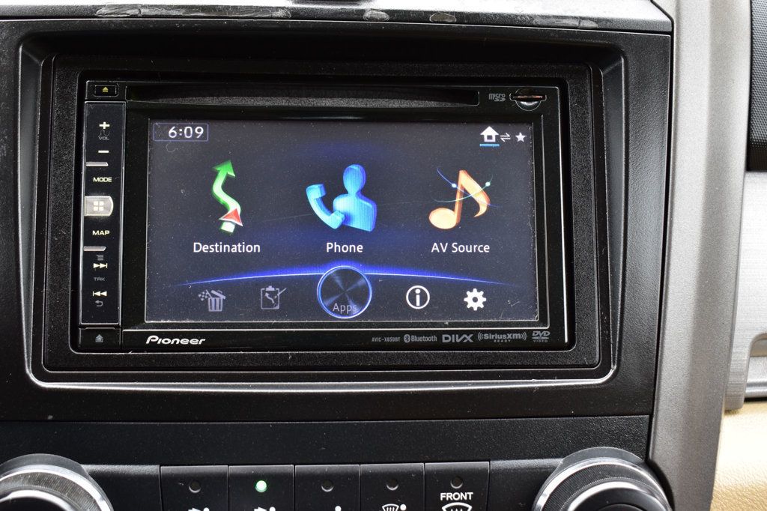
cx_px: 384
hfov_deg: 41.1
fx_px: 1022
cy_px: 256
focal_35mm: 48
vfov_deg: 28.1
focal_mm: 32
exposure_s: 1/30
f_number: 7.1
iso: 400
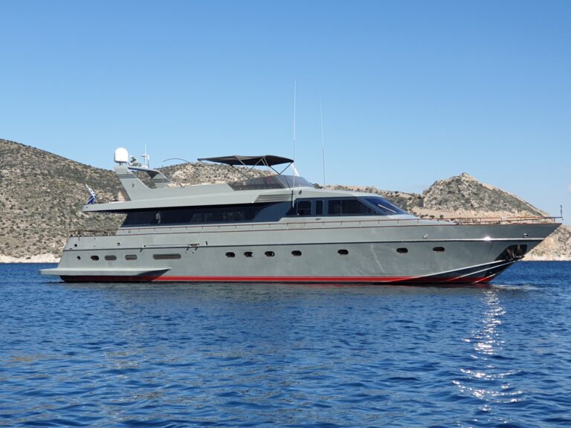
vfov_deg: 28.0
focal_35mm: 52
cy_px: 214
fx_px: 858
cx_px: 286
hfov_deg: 36.8
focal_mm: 6
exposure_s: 1/827
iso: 25
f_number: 2.4
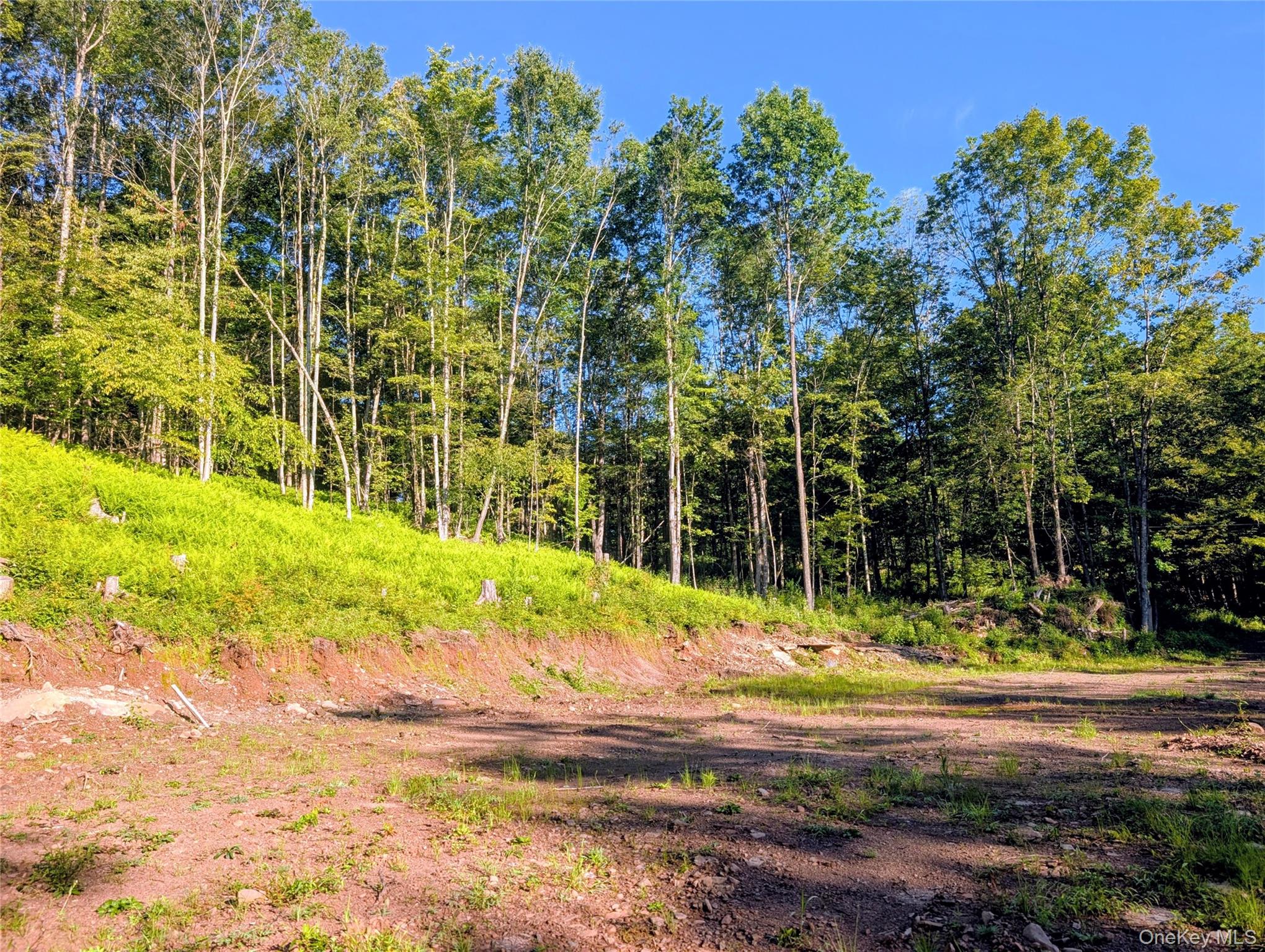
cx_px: 632
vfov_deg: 56.9
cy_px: 476
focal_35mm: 24
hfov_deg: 71.5
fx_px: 878
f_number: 1.68
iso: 20
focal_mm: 6.9
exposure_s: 1/326
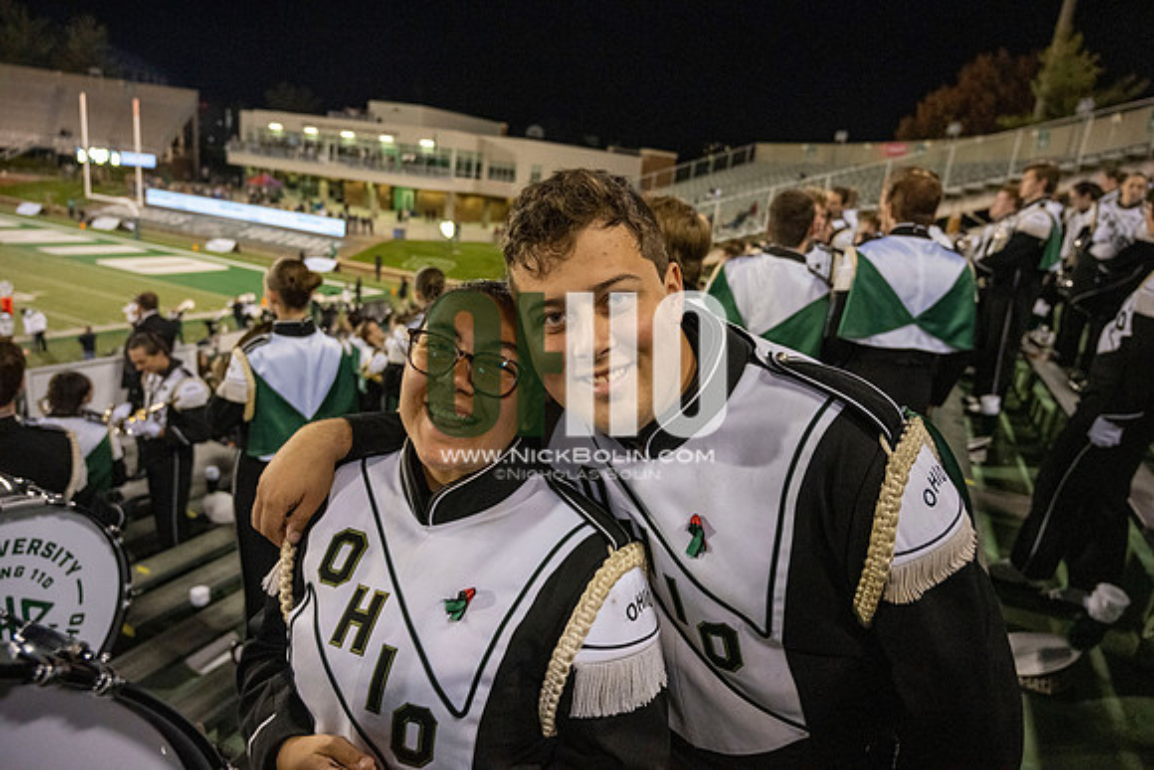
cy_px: 385
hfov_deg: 73.7
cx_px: 577
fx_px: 769
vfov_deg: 53.2
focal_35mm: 24
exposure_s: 1/500
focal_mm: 24
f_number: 4
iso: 3200
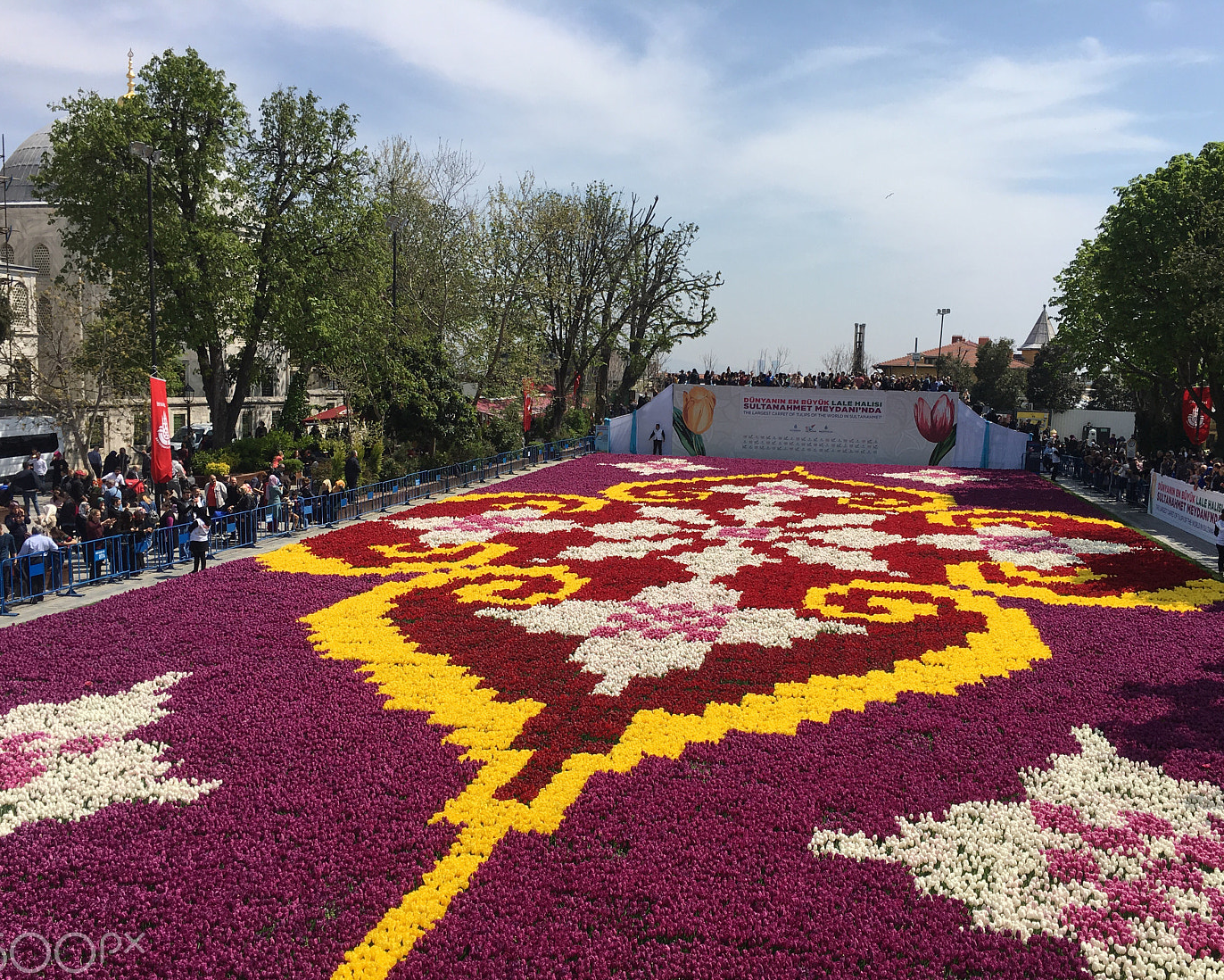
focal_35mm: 33
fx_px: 1196
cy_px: 535
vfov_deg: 44.5
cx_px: 637
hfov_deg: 54.2
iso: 25
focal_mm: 4.15
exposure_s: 1/1972
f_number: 2.2
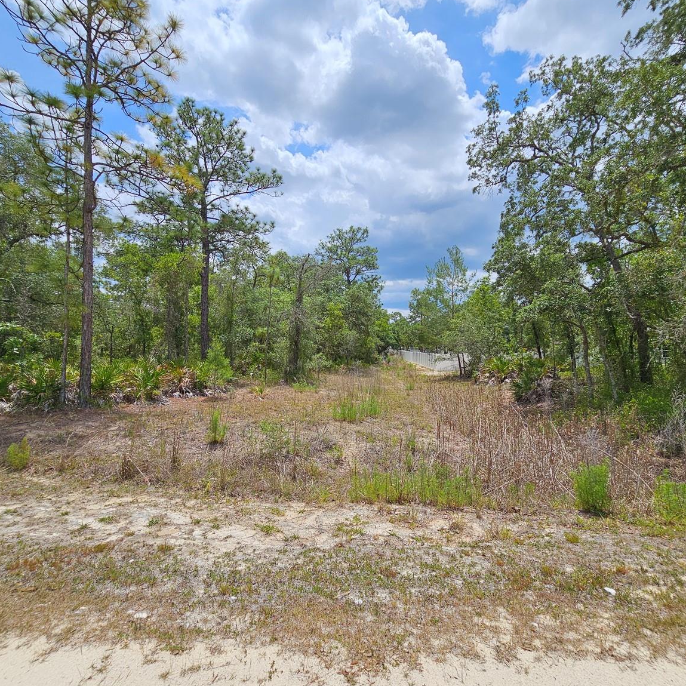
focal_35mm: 16
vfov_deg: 87.4
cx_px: 361
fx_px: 359
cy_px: 340
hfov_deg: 87.4
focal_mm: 2.2
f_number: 2.2
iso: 50
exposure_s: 1/3819
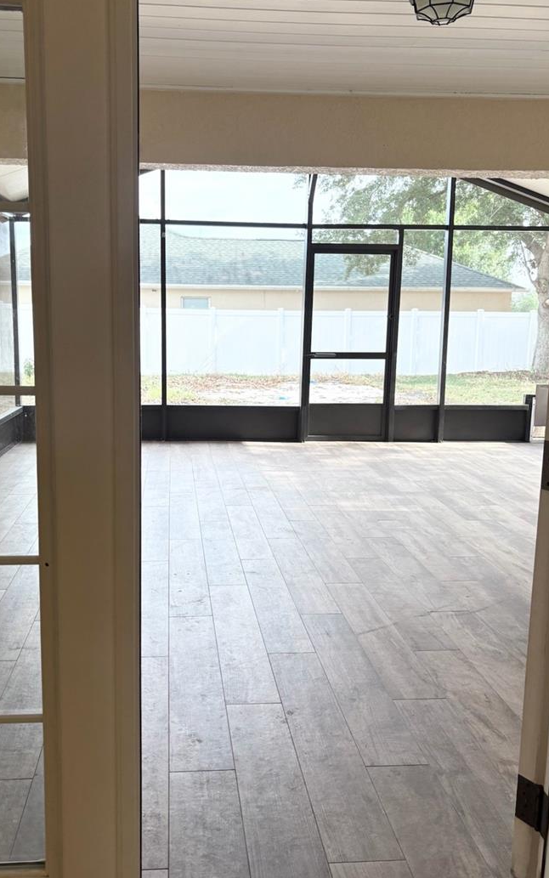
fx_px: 766
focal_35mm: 32
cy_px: 423
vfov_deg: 59.6
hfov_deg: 39.3
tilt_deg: -9.3
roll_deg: -0.9
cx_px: 228
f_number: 1.6
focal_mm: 5.96
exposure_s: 1/311
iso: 50
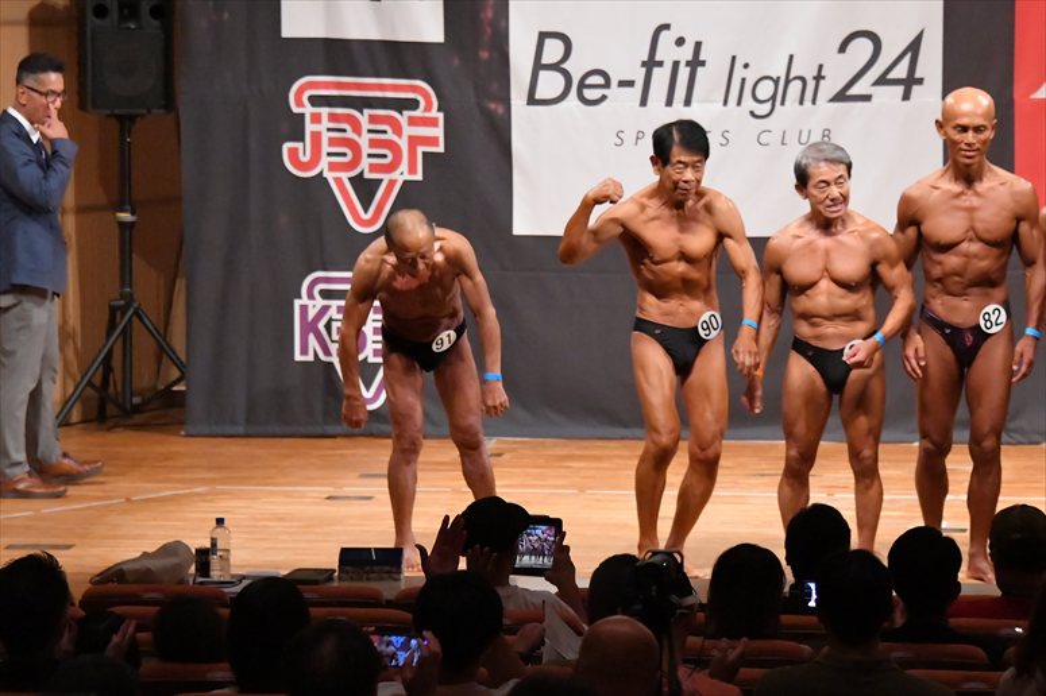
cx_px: 523
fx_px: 5053
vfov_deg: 7.9
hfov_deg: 11.8
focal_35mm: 174
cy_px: 348
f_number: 5.6
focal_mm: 116
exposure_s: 1/400
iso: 11400
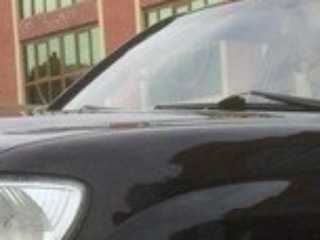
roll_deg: +2.3
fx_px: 1165
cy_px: 273
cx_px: 461
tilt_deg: +0.2
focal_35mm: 126
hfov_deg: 14.7
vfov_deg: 11.6
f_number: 2.2
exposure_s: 1/760
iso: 32
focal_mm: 4.15
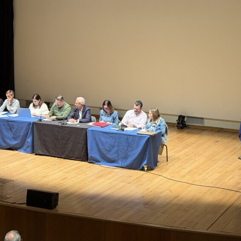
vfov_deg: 22.5
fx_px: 607
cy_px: 113
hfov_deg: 22.3
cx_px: 58
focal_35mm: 77
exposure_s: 1/50
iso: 200
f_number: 1.78
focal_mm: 6.76
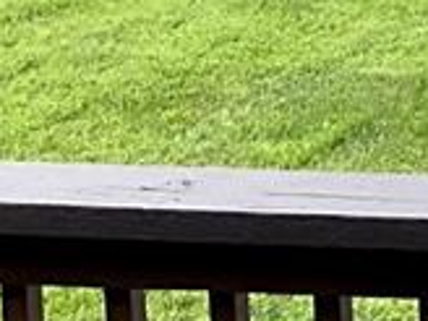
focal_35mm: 181
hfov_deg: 9.1
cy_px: -211
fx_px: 2238
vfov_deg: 8.0
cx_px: 1208
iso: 25
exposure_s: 1/657
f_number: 1.8
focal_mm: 3
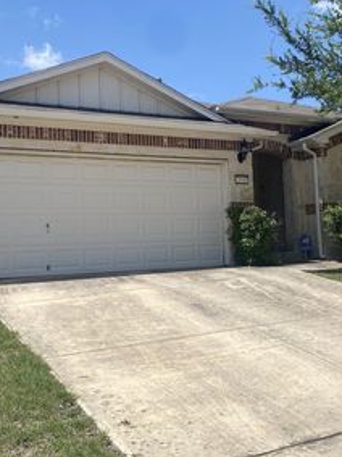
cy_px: 209
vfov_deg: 41.2
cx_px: 218
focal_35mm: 46
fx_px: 606
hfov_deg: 31.3
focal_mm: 4.25
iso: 32
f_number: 1.8
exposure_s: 1/3846
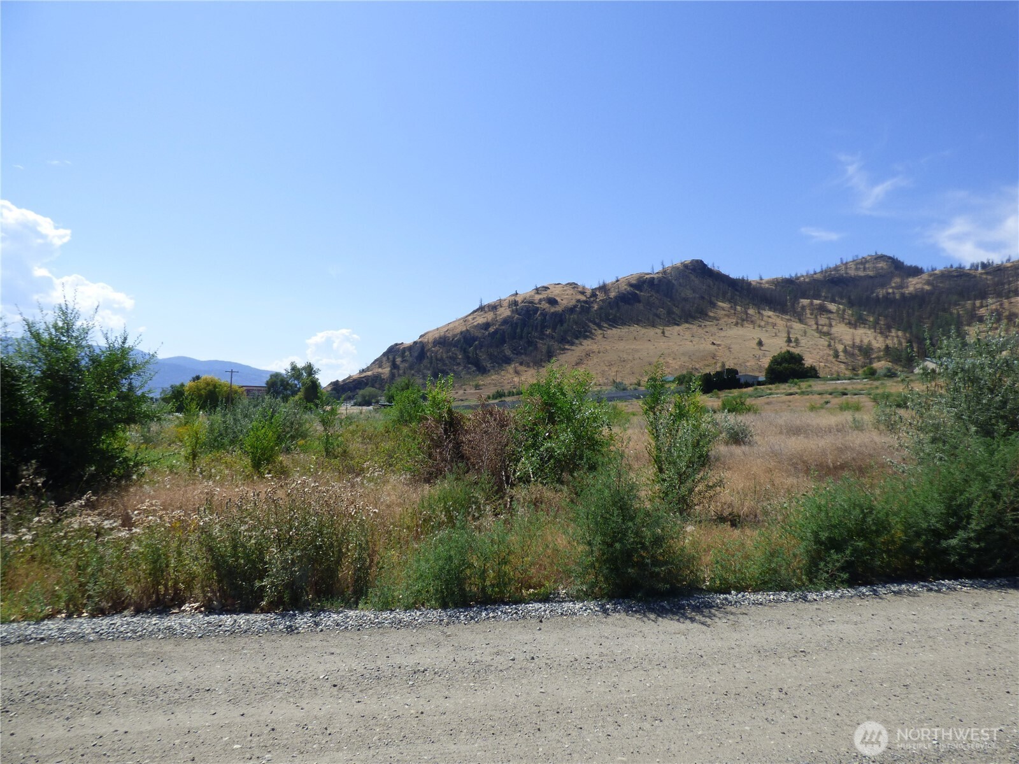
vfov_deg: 66.0
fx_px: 589
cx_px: 510
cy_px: 382
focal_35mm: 20
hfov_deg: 81.7
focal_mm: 3.58
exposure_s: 1/2000
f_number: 3.2
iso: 100
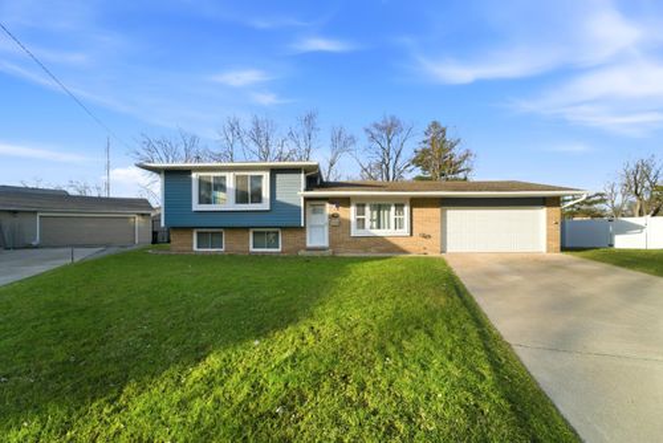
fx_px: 258
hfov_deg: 104.2
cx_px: 332
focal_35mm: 14
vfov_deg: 81.3
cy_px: 222
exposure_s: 1/100
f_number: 11
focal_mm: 14
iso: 100
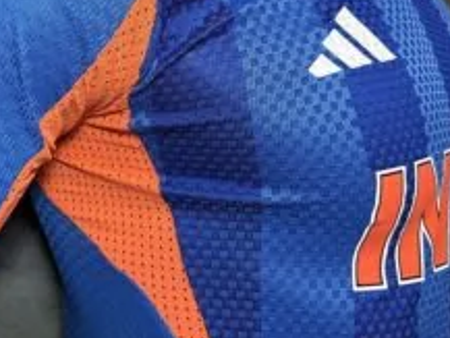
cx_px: 135
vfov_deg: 33.6
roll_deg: -1.0
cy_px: 82
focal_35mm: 42
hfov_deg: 43.8
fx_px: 546
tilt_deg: +2.0
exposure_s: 1/100
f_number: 1.78
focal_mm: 6.76
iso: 200
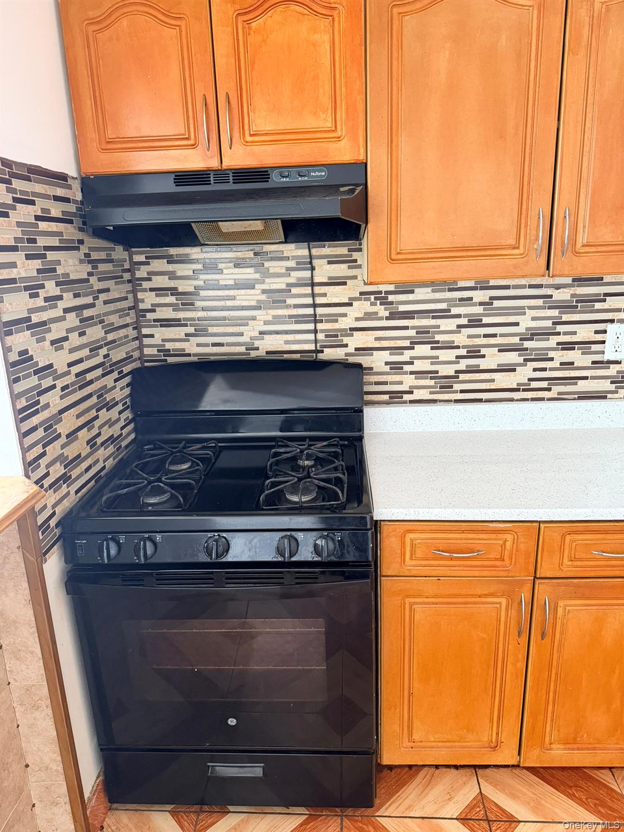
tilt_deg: -15.9
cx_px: 312
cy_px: 416
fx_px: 577
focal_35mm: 24
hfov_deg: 56.8
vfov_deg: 71.6
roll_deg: +1.9
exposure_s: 1/60
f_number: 1.78
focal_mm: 6.76
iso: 400
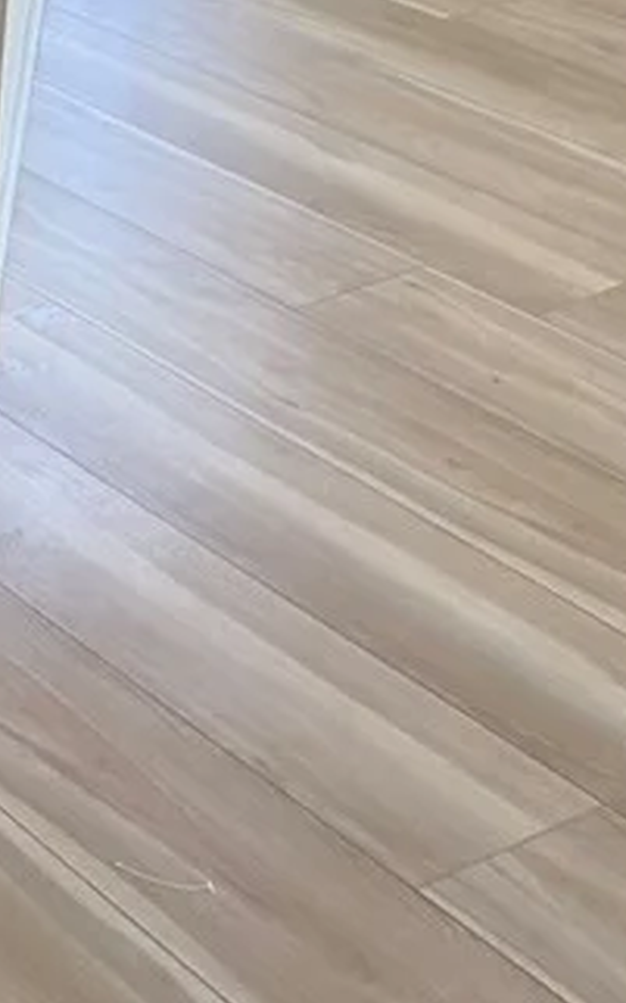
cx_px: -872
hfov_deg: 12.6
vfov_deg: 24.0
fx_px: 2213
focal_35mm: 81
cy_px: -90
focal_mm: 6.76
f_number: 1.78
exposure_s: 1/60
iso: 250
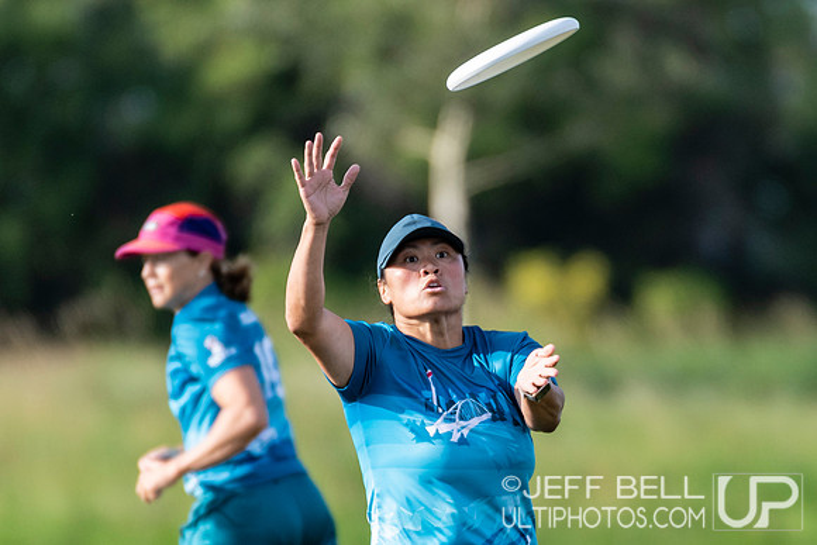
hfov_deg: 2.0
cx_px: 429
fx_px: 23692
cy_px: 396
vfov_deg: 1.3
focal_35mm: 1044
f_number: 4
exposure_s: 1/1600
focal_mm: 400
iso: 400
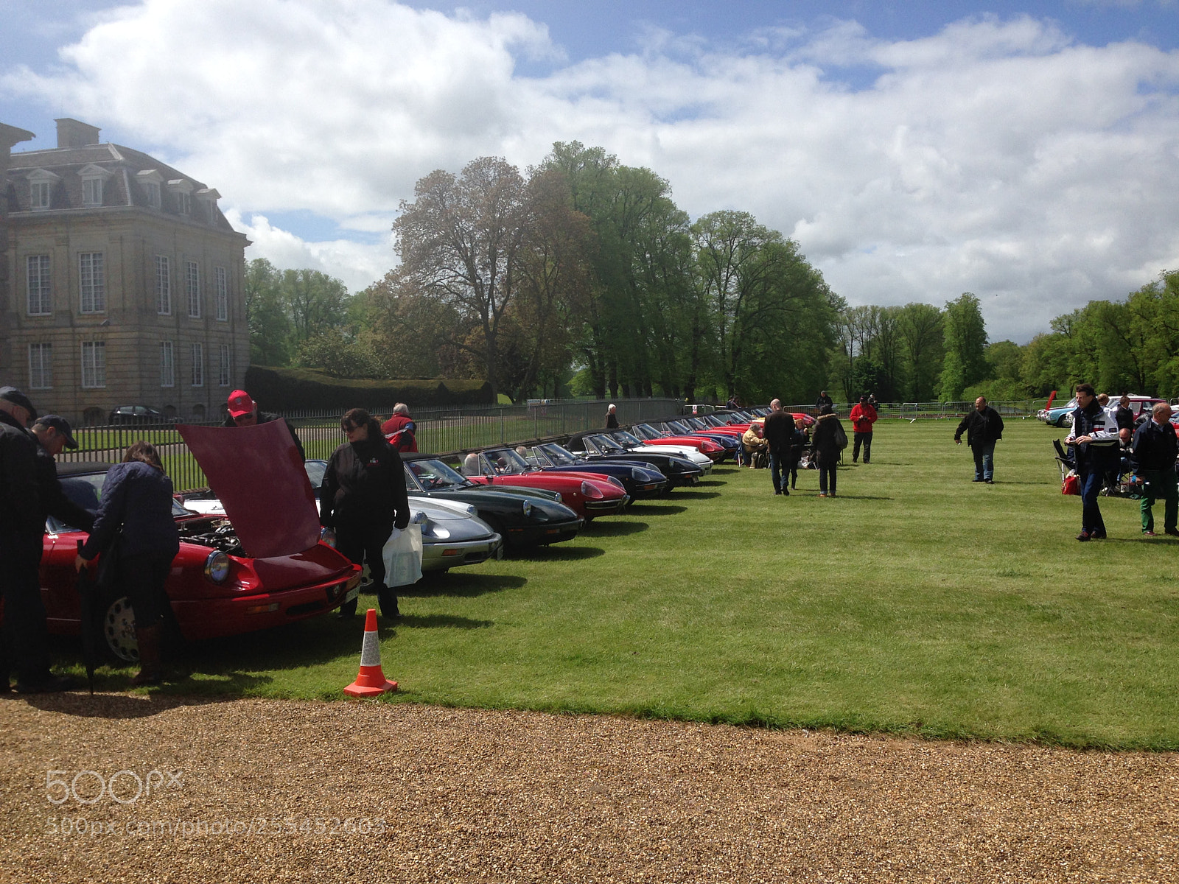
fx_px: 1124
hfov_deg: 55.4
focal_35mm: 33
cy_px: 442
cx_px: 590
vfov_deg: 42.9
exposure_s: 1/2358
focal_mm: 4.12
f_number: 2.4
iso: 50
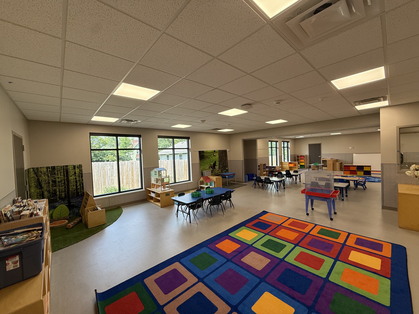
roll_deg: +2.0
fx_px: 169
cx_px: 210
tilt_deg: -1.2
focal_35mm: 14
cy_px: 157
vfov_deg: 85.7
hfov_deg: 102.1
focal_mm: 2.22
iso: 80
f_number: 2.2
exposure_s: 1/120
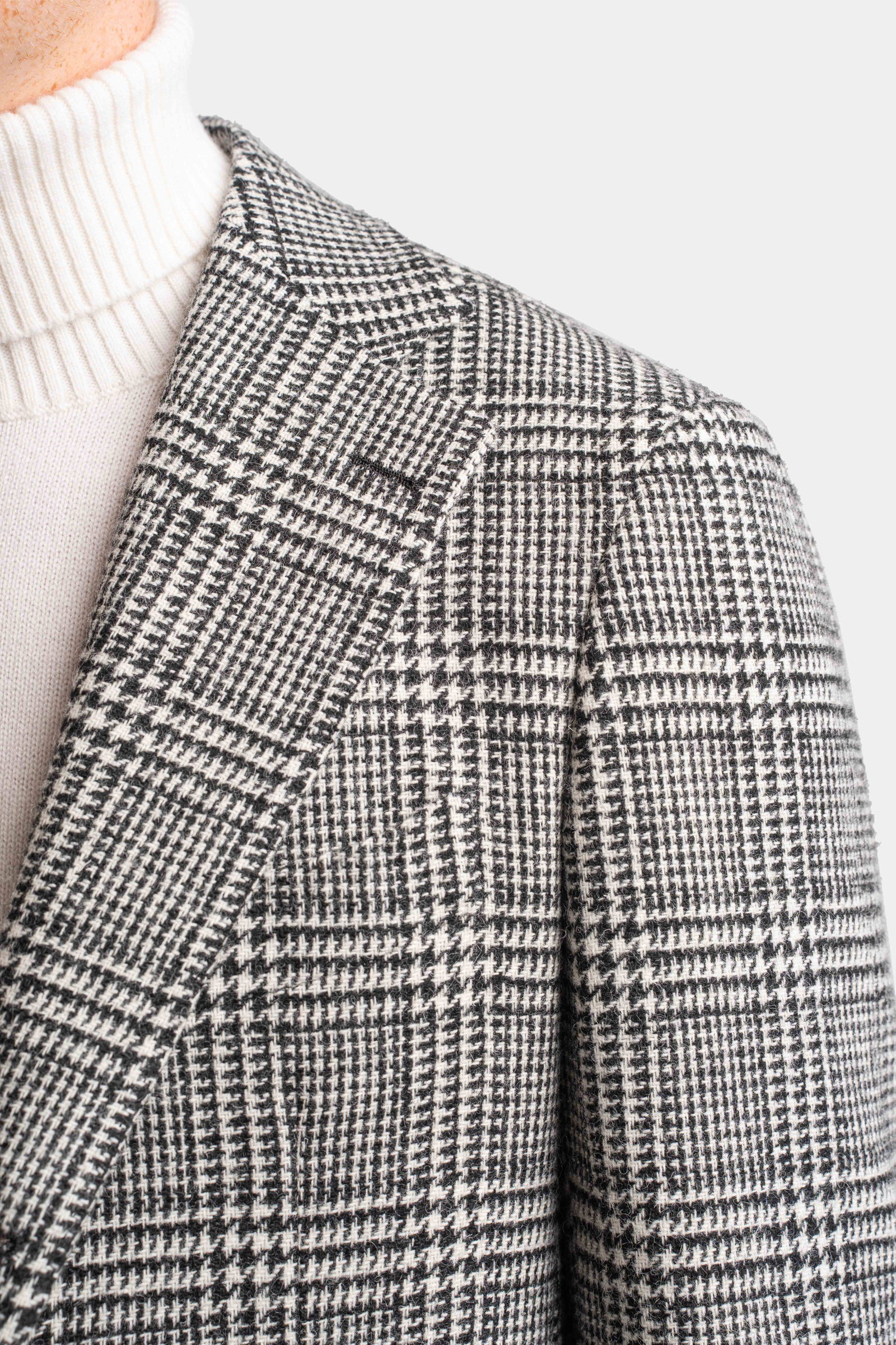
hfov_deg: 17.3
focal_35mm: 79
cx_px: 448
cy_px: 672
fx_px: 2949
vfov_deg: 25.7
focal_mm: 79
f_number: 8
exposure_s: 1/125
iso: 100
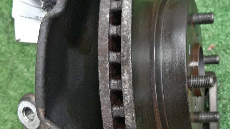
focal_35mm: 55
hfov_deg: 36.5
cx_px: 185
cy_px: 74
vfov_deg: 21.8
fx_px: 335
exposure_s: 1/25
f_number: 1.7
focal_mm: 3.93
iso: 175
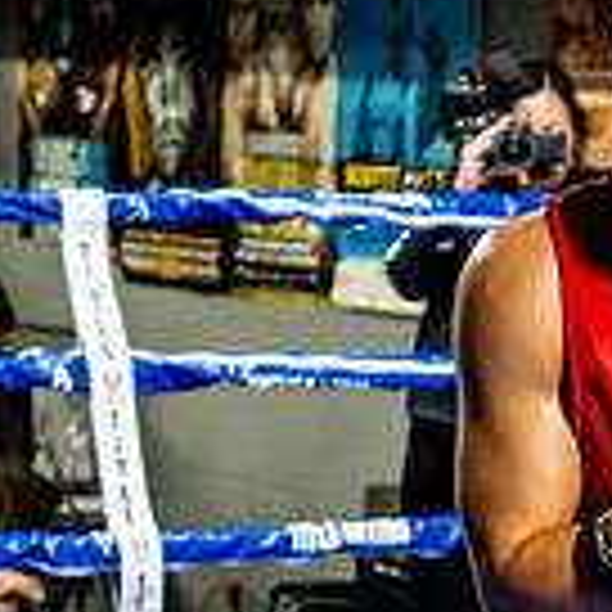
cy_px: 799
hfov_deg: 9.0
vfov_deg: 9.1
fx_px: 3780
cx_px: 1004
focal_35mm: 189
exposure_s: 1/800
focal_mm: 35
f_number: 2.8
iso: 5000
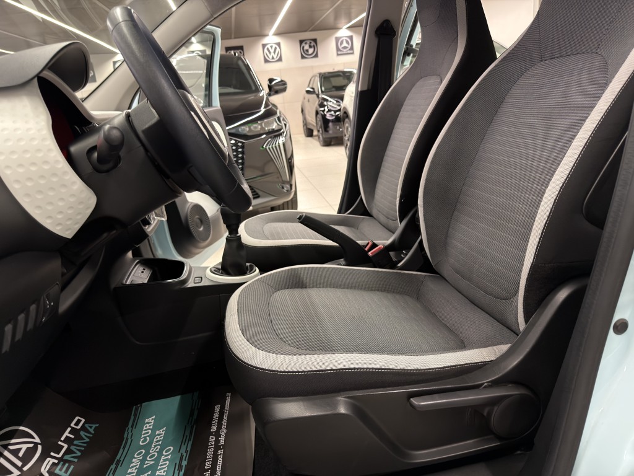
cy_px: 238
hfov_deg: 71.6
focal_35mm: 24
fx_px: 440
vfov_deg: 56.8
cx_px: 317
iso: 400
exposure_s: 1/25
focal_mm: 6.76
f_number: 1.78
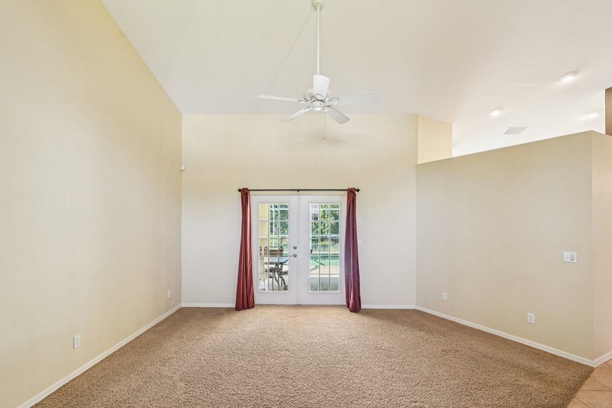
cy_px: 212
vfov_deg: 67.3
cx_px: 304
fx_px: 306
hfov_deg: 90.0
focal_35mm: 18
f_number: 8
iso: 400
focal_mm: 16
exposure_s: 1/8
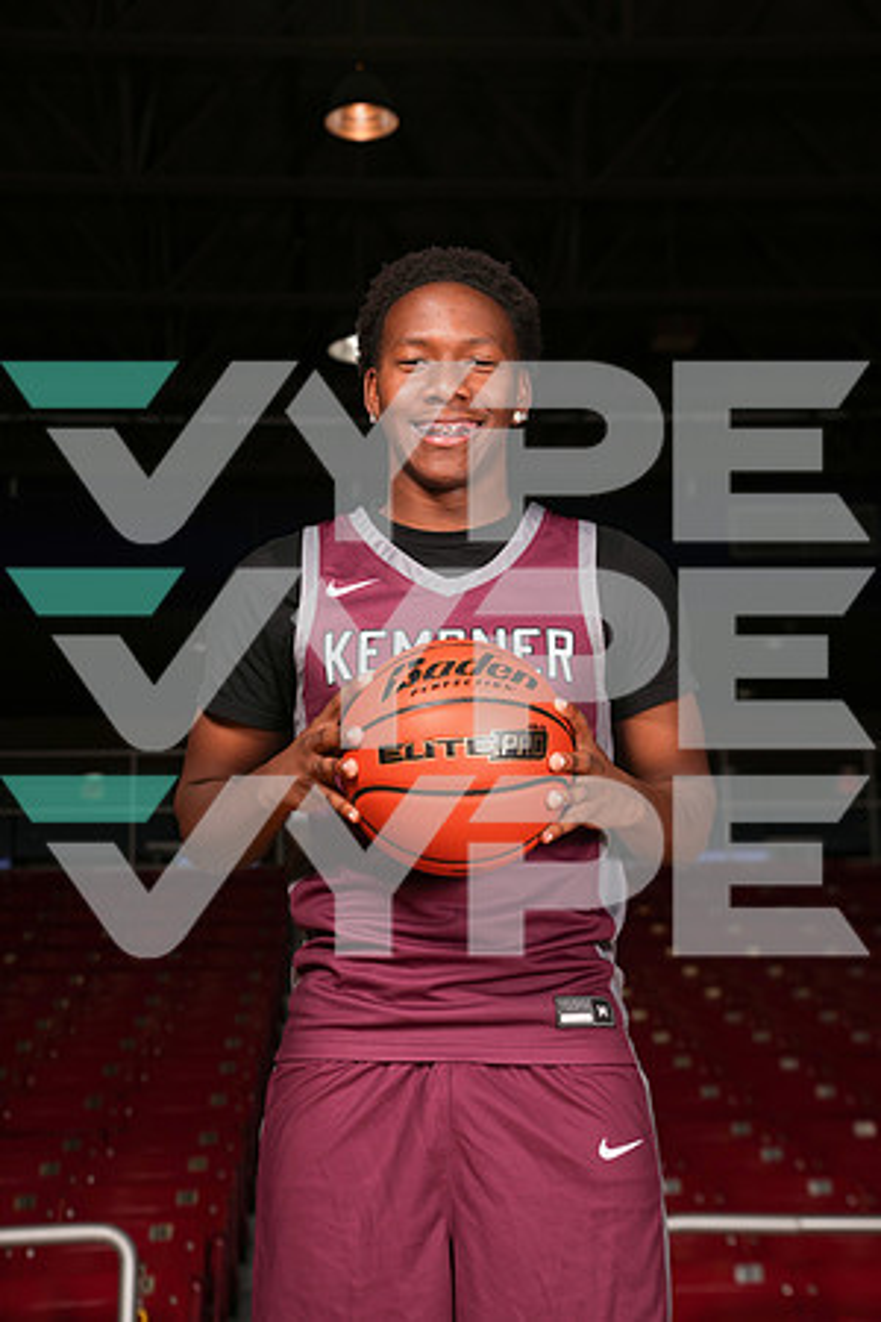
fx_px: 2569
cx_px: 440
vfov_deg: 28.8
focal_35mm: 70
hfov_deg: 19.5
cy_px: 661
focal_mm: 70
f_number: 6.3
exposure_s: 1/200
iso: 250
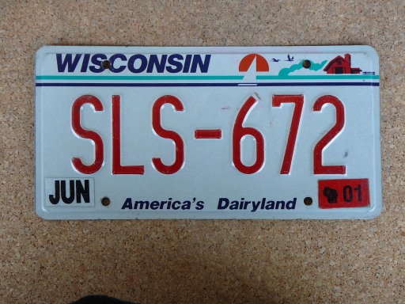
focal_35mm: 43
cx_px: 202
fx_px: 503
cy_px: 152
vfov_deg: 33.6
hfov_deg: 43.9
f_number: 3.2
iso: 100
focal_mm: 6.4
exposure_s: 1/30
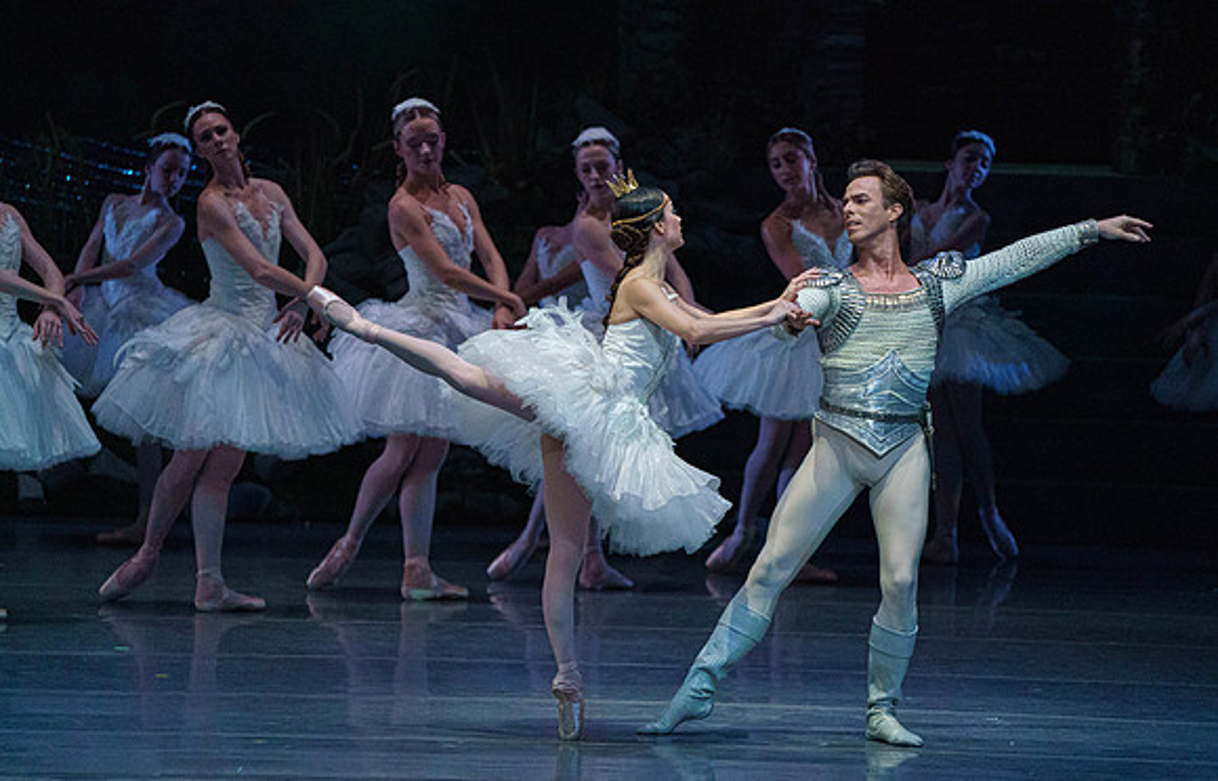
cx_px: 610
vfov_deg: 3.6
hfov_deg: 5.6
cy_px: 407
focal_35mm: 369
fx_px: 12350
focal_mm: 364
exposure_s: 1/250
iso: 8000
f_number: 5.6
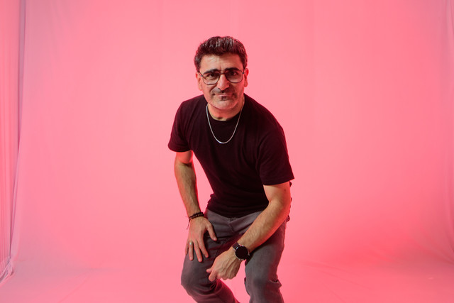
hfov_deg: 56.7
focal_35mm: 33
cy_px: 105
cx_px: 235
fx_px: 420
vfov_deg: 39.2
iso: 320
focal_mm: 17
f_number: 5
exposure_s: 1/125
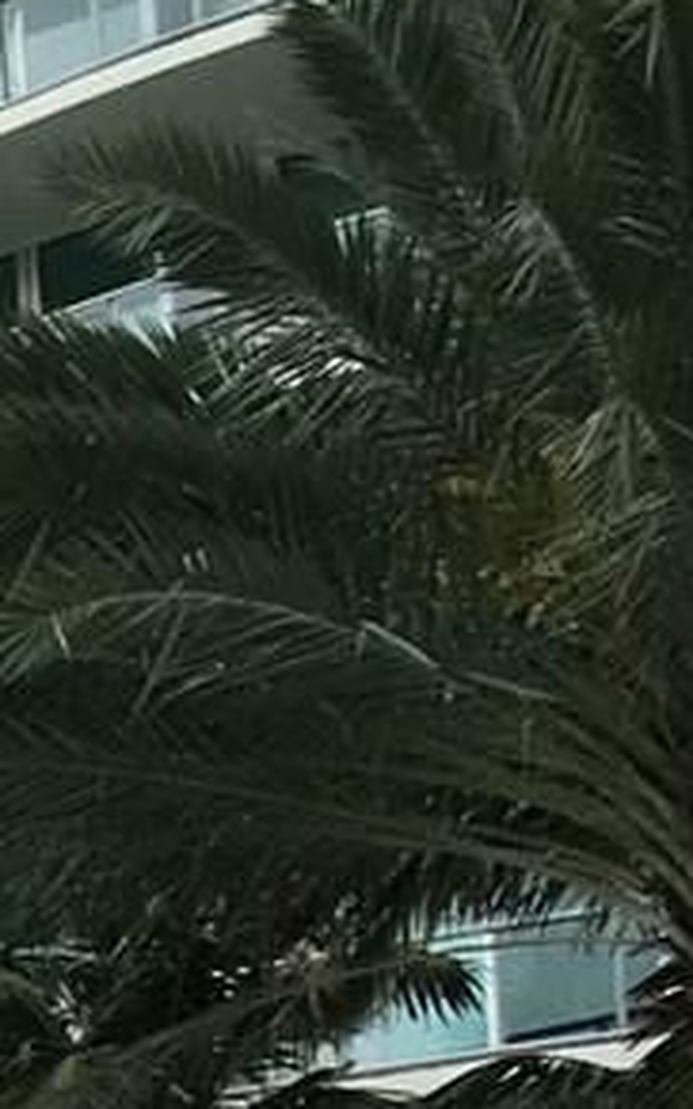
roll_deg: +0.1
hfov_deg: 6.4
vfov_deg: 11.7
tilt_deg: +4.5
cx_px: -2010
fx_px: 5104
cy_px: 1822
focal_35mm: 169
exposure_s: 1/818
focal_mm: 4.15
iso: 25
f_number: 2.2
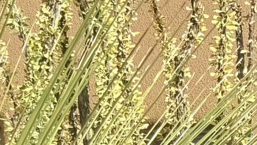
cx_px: 795
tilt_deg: +0.1
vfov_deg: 6.5
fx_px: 1221
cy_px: 324
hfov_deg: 9.3
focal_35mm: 179
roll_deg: -0.1
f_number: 1.78
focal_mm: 6.76
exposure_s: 1/1292
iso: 80
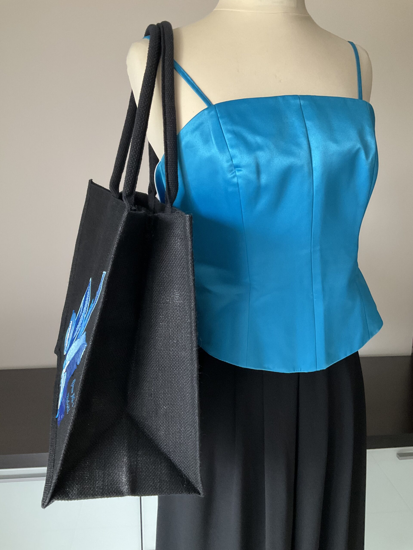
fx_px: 461
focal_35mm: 29
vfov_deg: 61.7
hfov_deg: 48.2
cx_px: 206
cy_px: 275
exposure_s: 1/60
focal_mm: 3
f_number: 1.8
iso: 250
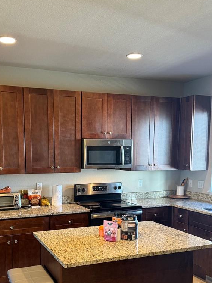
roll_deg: +0.4
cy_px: 189
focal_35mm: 38
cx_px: 85
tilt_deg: -8.6
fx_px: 310
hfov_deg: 37.6
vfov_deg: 48.2
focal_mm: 6.76
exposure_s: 1/60
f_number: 1.78
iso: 400
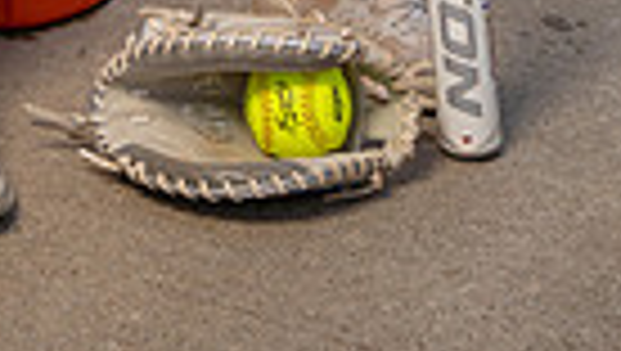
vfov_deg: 7.7
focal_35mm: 143
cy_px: -590
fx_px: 2357
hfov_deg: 14.8
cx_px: 27
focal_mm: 42
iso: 100
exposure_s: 1/250
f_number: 5.6
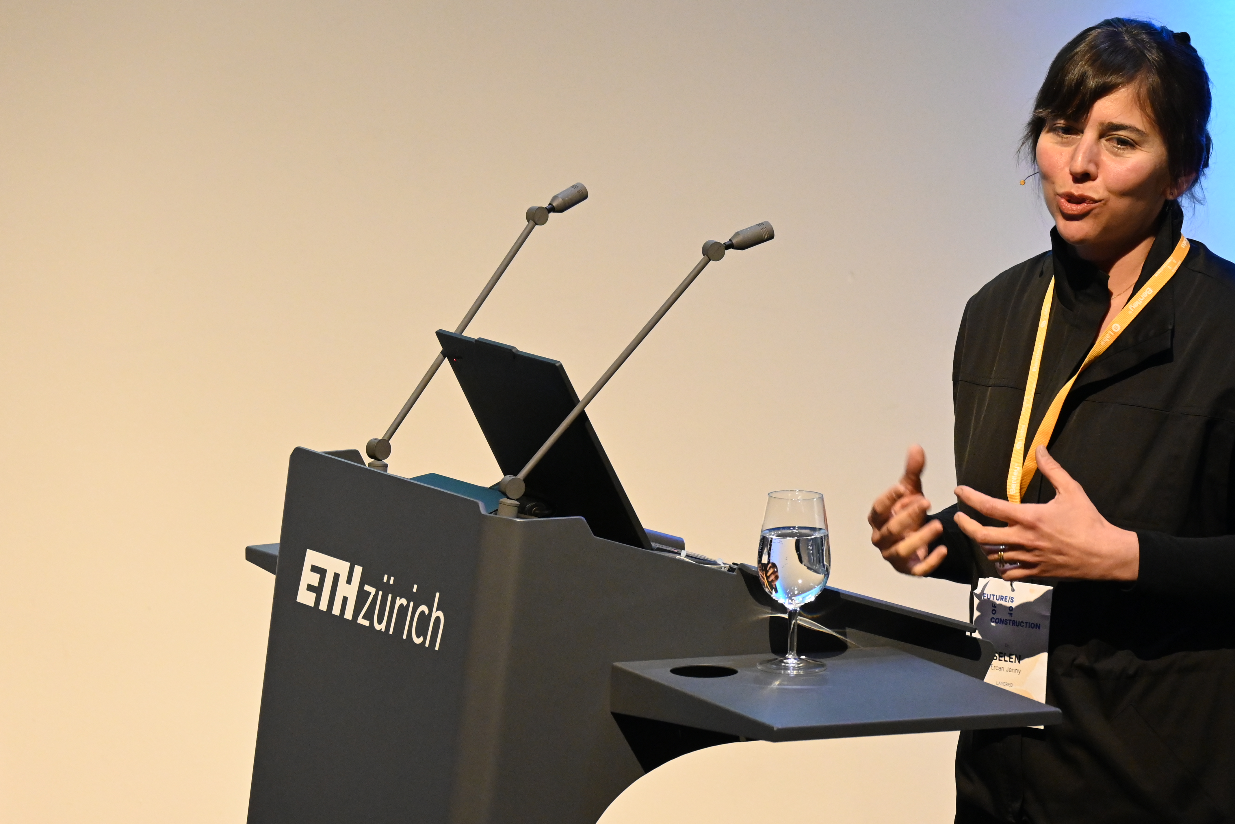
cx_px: 660
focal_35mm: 225
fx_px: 7706
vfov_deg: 6.1
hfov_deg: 9.2
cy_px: 297
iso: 3200
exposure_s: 1/100
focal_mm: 115
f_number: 5
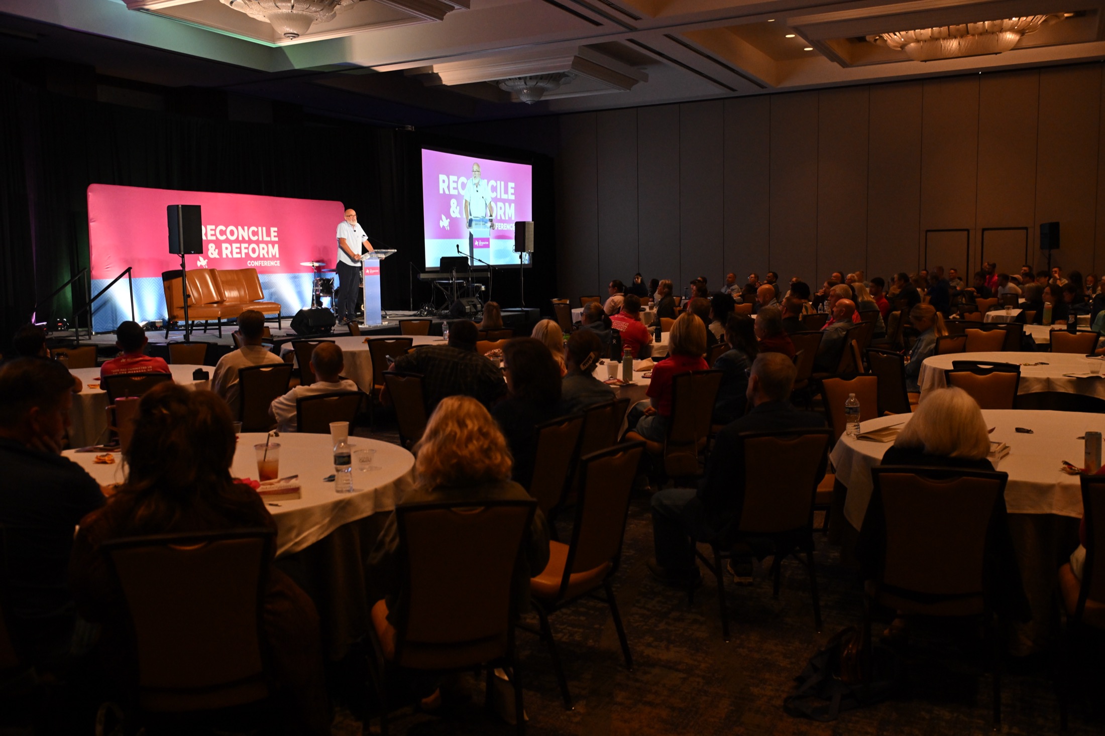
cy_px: 368
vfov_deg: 41.1
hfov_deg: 58.7
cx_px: 552
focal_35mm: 32
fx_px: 982
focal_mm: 32
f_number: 4.5
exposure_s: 1/160
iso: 2500
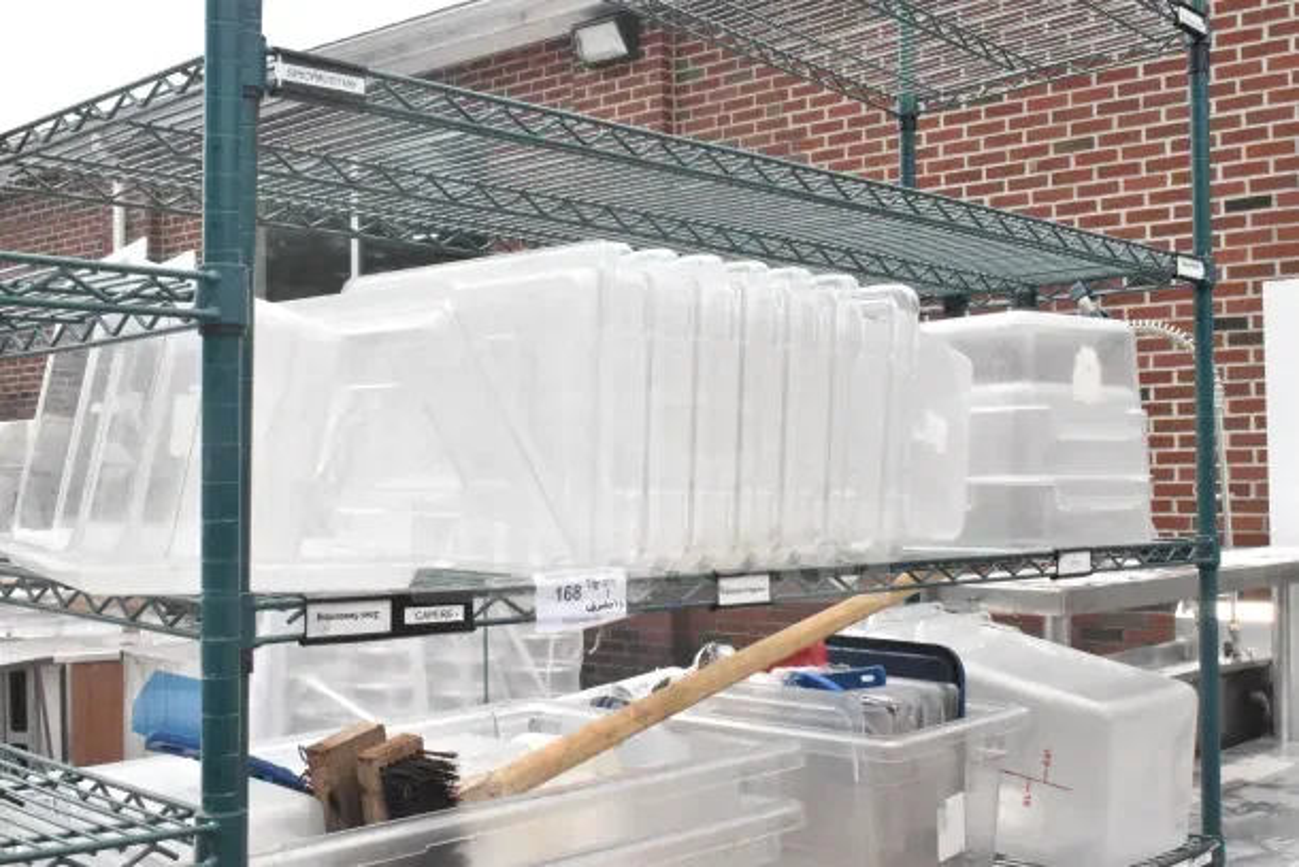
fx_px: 1570
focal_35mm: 44
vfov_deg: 30.9
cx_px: 650
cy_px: 434
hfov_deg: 45.0
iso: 6400
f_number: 18
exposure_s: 1/1250
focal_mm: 29
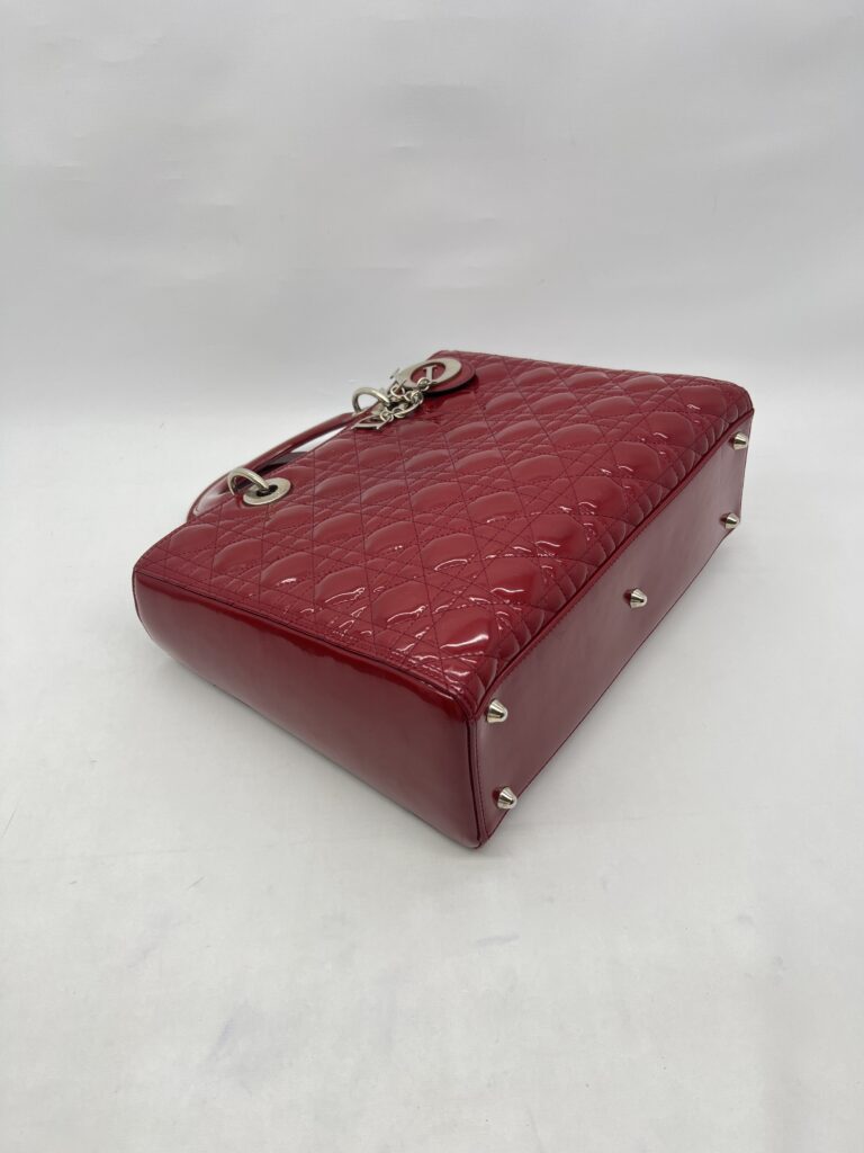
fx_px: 865
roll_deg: +1.2
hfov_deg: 53.1
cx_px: 432
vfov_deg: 67.3
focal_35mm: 26
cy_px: 576
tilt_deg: -40.4
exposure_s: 1/111
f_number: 1.5
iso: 32
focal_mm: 5.7
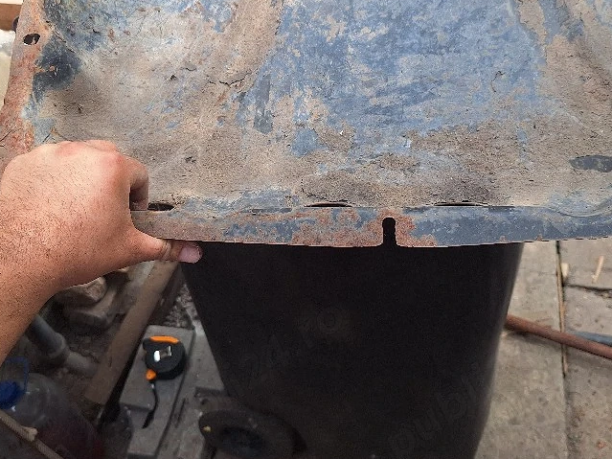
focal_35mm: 36
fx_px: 636
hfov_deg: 51.4
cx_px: 304
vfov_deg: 39.0
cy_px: 140
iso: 40
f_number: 1.8
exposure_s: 1/455
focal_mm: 5.54
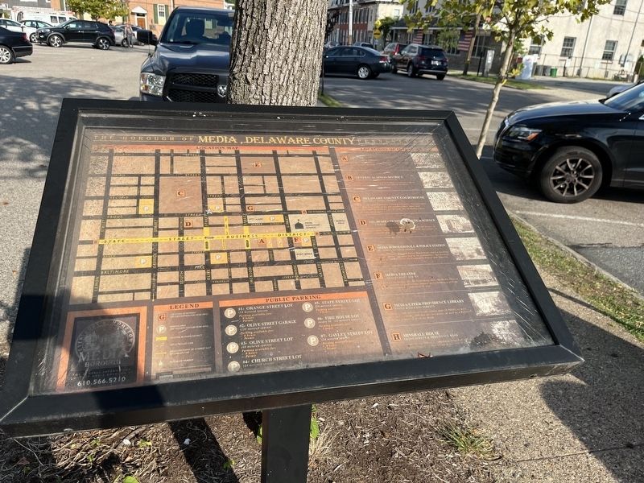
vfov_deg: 53.1
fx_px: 484
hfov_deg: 67.3
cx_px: 322
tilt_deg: -22.2
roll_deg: -3.3
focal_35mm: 26
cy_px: 242
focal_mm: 5.1
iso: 50
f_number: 1.6
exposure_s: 1/2755
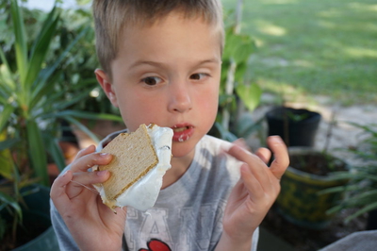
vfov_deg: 30.8
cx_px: 188
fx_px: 455
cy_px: 126
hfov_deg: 45.0
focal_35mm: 44
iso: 160
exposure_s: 1/60
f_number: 4.5
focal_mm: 29
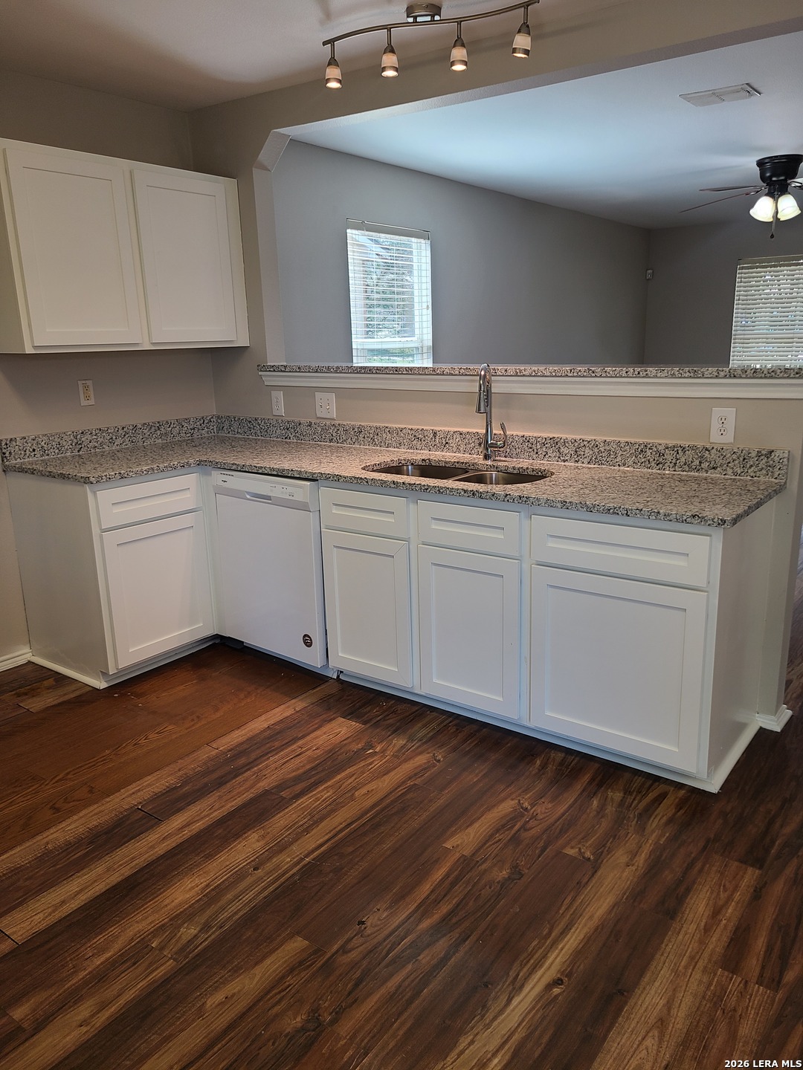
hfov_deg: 53.1
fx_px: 804
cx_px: 402
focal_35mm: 26
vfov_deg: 67.3
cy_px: 535
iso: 50
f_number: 1.8
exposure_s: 1/120
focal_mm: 5.4
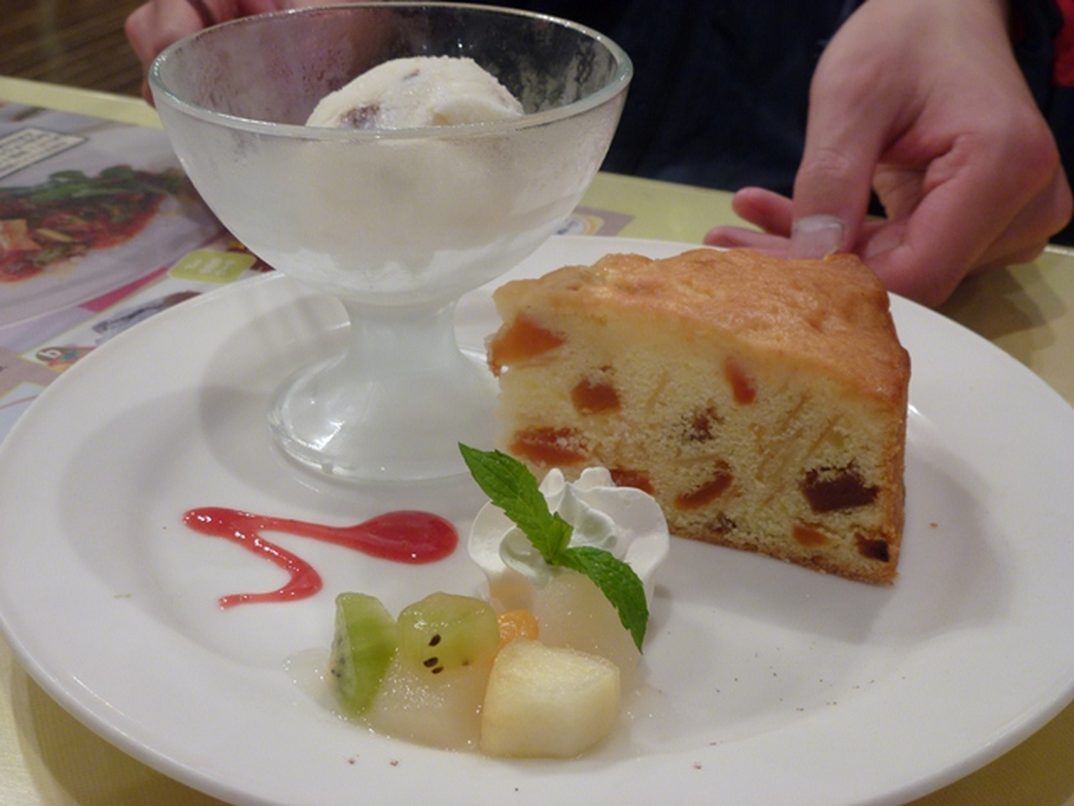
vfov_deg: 29.7
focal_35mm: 49
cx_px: 537
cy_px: 403
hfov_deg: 38.9
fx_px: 1520
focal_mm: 8.7
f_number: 4.1
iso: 100
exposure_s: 1/5
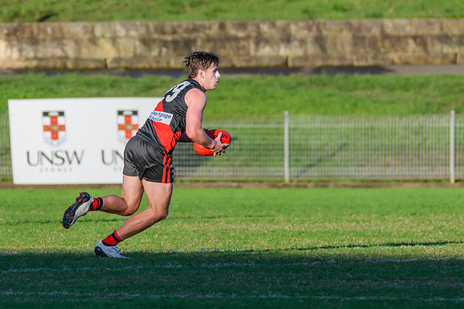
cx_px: 176
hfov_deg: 2.8
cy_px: 218
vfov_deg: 1.8
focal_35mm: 746
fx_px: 9620
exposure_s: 1/2000
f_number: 5.6
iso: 800
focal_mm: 300
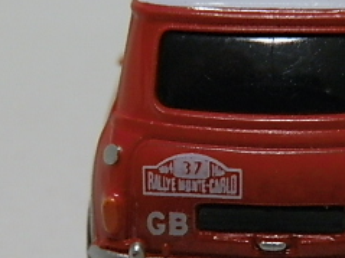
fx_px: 906
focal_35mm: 91
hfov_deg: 21.4
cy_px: 189
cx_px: 245
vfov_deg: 16.2
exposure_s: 1/30
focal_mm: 6.17
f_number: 3.5
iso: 200
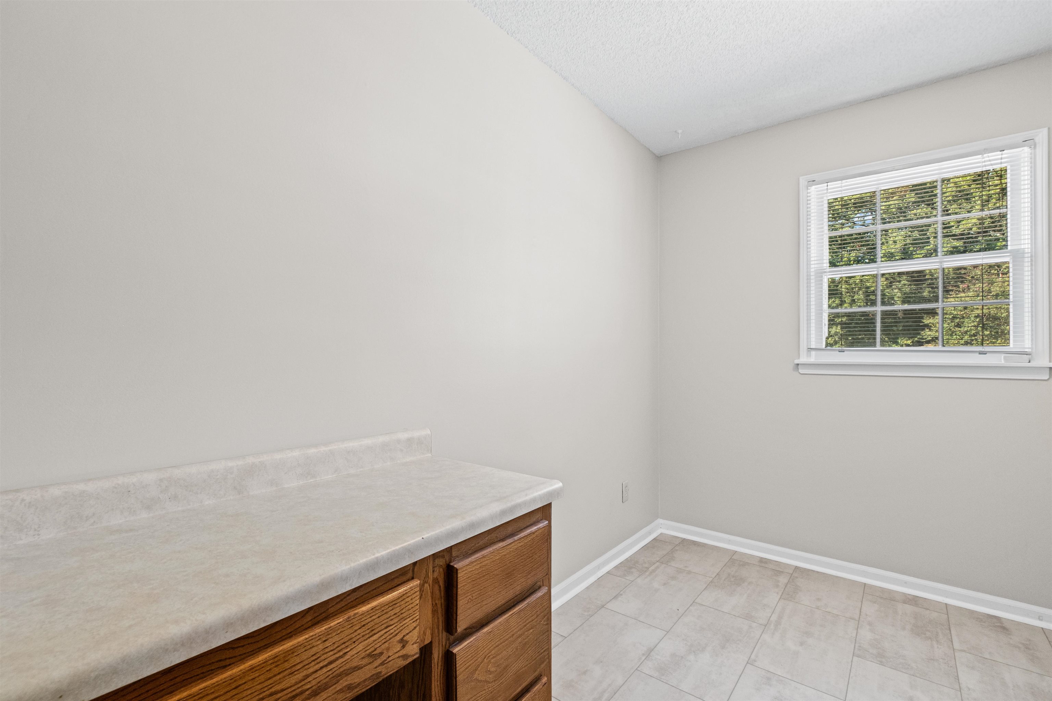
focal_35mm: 15
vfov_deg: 77.3
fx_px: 438
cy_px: 350
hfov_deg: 100.4
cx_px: 526
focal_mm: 10
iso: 400
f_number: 5.6
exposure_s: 1/7
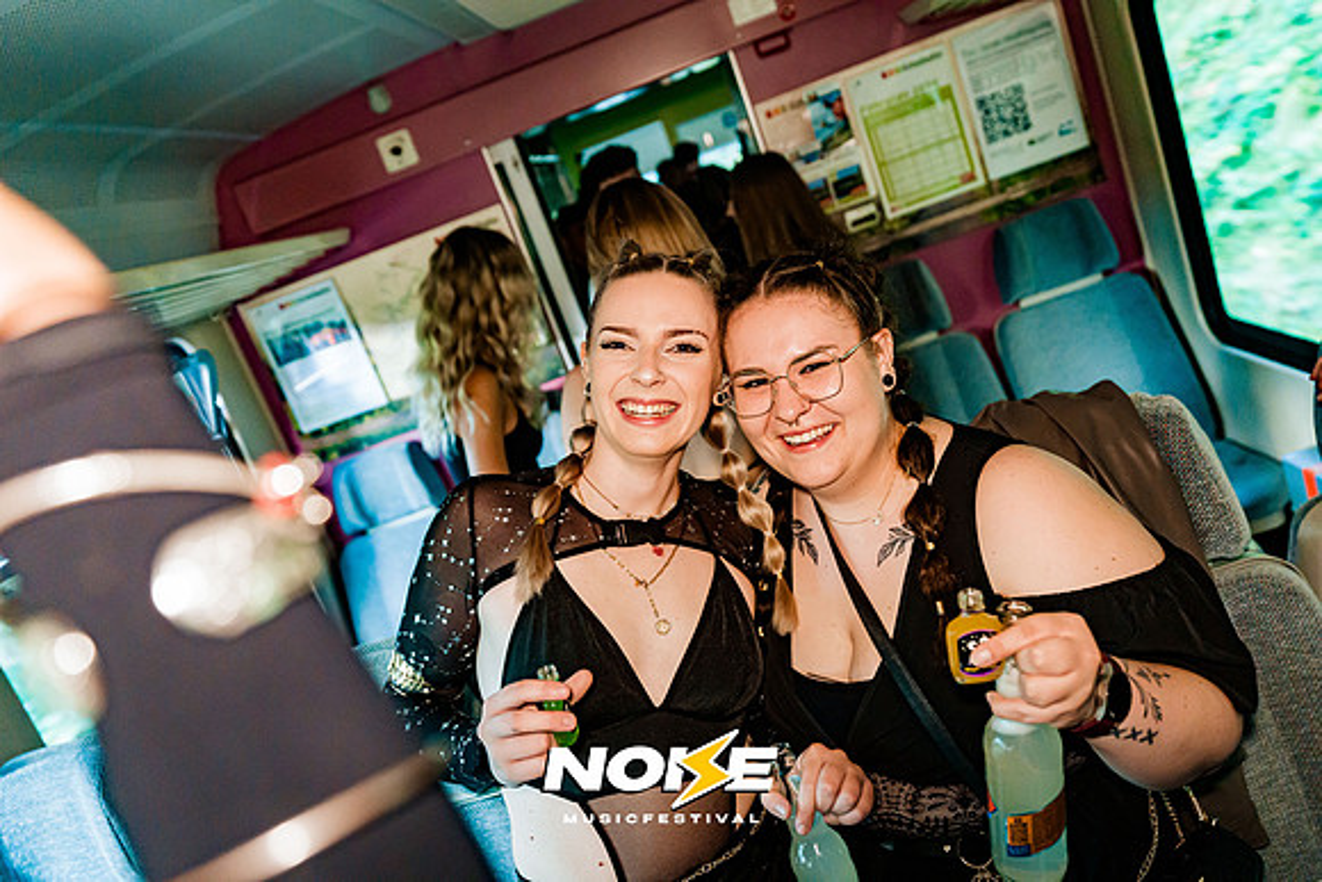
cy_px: 441
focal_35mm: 28
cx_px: 661
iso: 3200
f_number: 2.8
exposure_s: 1/80
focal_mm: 28
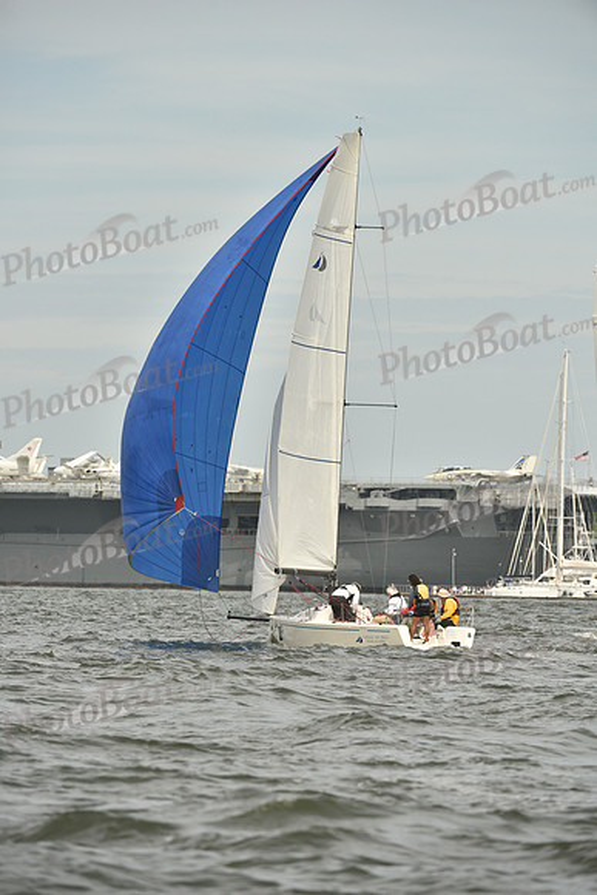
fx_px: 7209
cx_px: 298
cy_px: 448
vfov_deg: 7.1
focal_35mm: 290
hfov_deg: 4.7
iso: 320
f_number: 7.1
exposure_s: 1/1600
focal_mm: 290
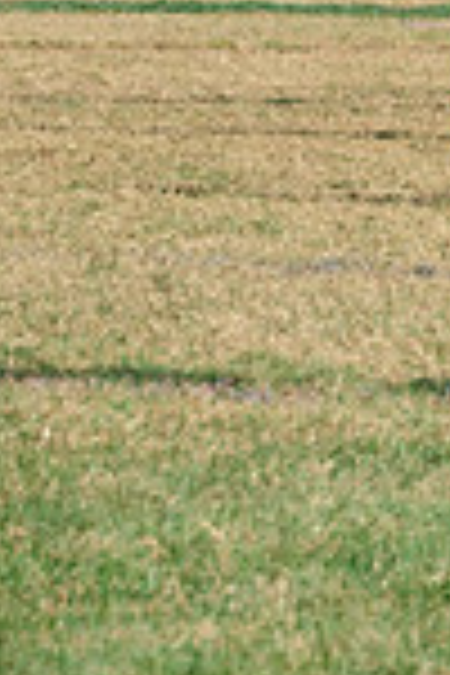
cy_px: -155
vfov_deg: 4.6
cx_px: 1282
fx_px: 8418
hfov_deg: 3.0
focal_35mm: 449
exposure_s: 1/800
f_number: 7.1
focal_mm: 116
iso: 250
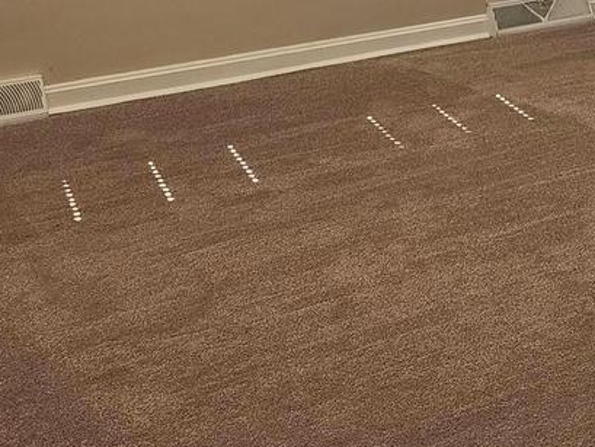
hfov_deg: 23.5
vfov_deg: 17.1
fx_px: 1393
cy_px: -146
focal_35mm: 81
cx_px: 528
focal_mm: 6.4
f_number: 1.8
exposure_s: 1/120
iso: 125
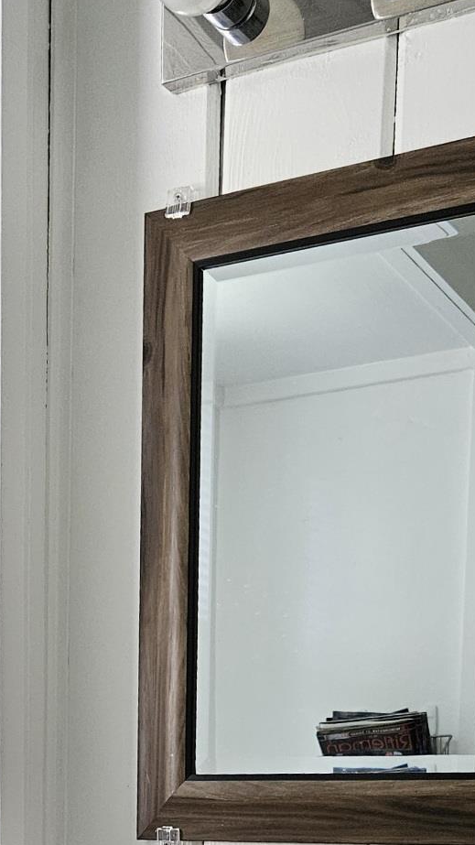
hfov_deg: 19.2
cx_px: 100
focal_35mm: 62
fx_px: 1389
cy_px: 890
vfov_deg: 30.8
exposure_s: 1/120
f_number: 1.8
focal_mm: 5.4
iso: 400
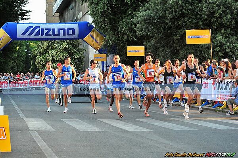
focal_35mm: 92
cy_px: 79
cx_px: 119
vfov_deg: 14.8
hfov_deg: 22.2
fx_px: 608
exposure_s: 1/400
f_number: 7.1
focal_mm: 92
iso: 1600
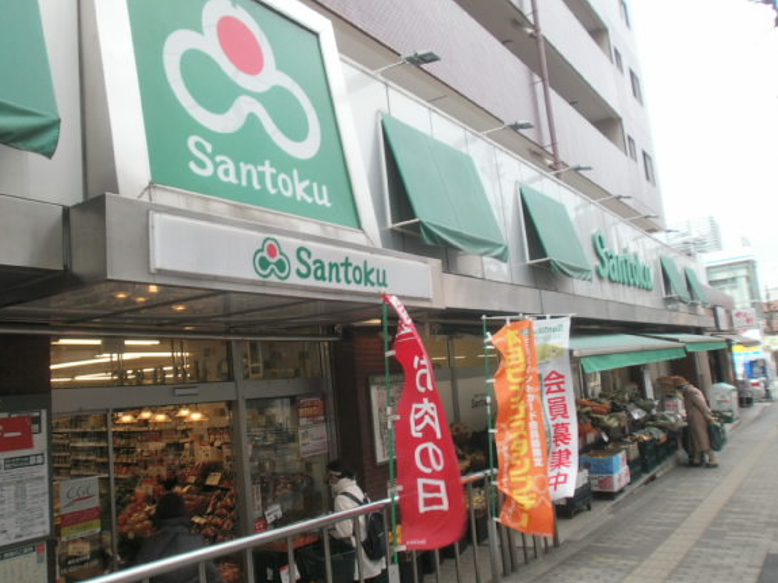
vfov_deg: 48.2
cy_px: 292
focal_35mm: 29
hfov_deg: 61.6
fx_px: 652
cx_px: 352
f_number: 7.8
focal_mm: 4.65
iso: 100
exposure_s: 1/40
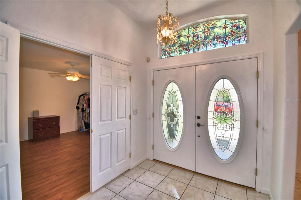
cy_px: 100
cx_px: 150
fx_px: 125
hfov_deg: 100.4
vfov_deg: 77.3
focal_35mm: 15
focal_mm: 10
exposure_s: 1/80
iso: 100
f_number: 4.5
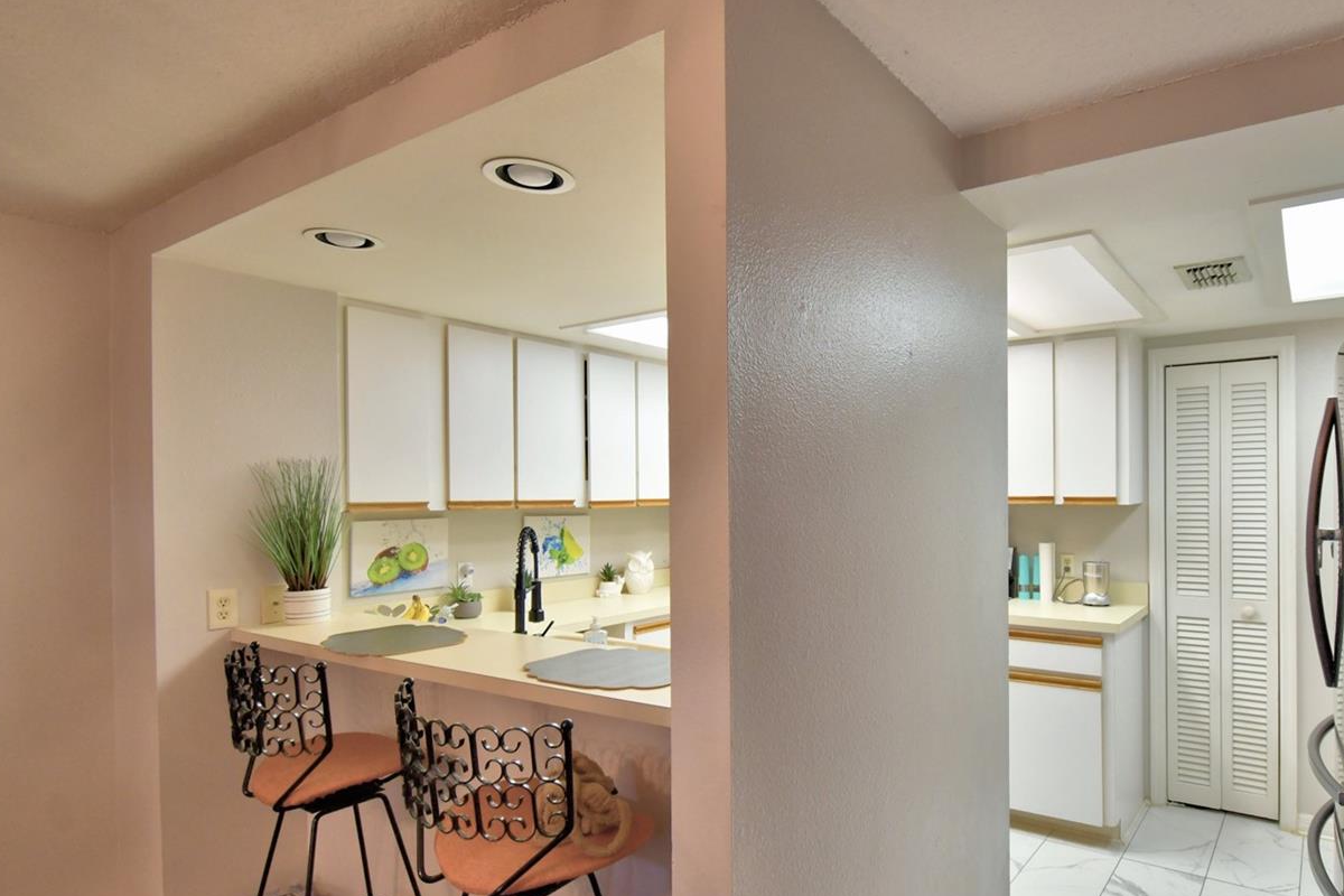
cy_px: 504
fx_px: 747
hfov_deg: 82.5
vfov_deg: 61.7
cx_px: 833
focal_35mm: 20
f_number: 4.5
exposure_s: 1/40
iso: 400
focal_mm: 10
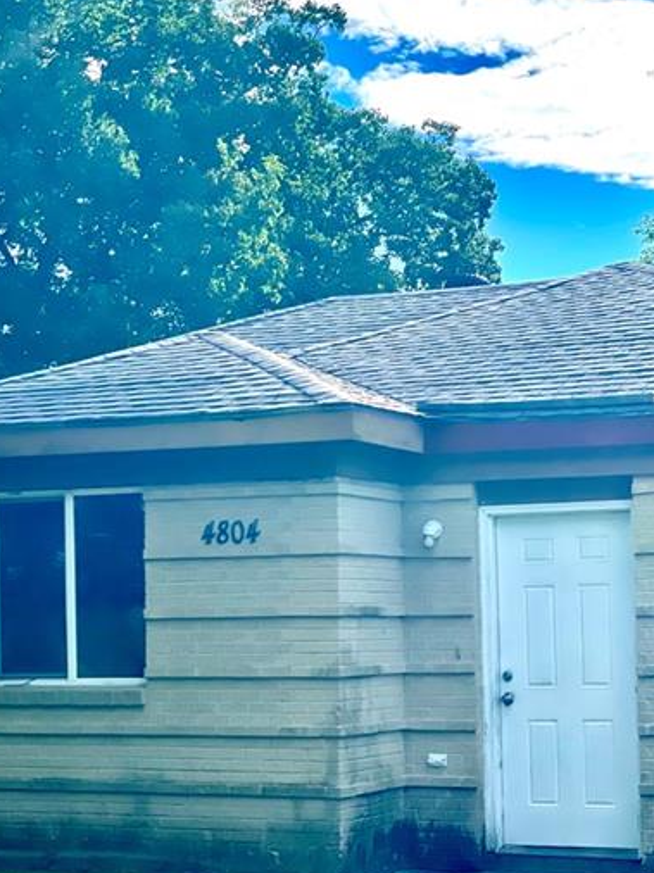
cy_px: 566
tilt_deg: +3.0
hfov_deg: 18.6
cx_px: 392
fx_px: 1992
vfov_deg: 24.6
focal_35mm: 79
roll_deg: +1.5
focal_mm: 6
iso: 32
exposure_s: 1/2519
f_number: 2
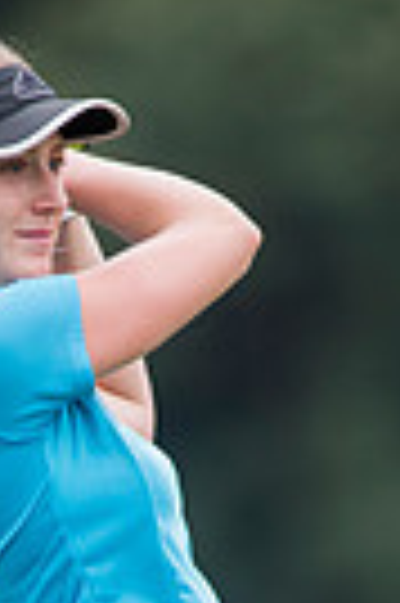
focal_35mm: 1007
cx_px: 76
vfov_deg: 2.0
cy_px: 968
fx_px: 16826
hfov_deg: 1.4
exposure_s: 1/1600
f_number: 4
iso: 400
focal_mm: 300
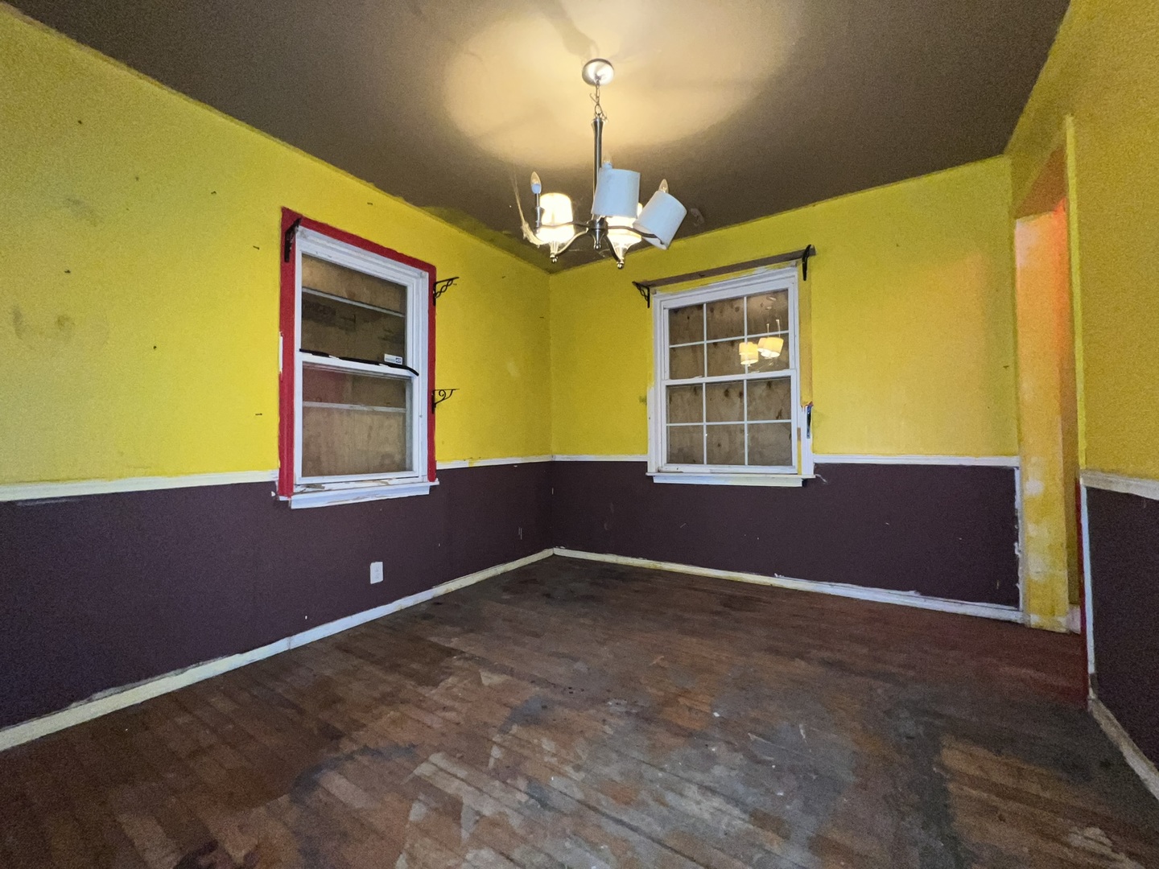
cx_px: 580
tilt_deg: +0.8
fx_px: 435
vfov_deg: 89.9
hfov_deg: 106.2
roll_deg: +0.6
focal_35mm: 13
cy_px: 434
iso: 250
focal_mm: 1.57
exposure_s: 1/40
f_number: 1.8
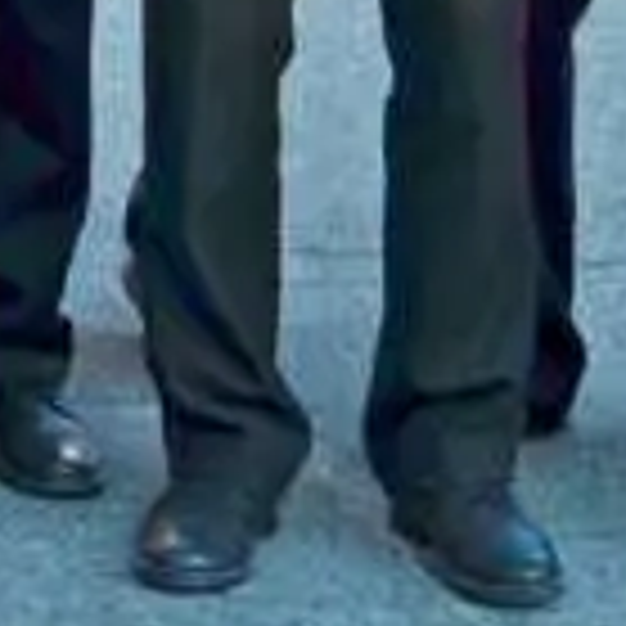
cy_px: -730
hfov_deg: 6.4
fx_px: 4931
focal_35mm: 241
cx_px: -1459
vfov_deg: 7.0
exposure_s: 1/200
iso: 200
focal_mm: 22
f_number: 7.1
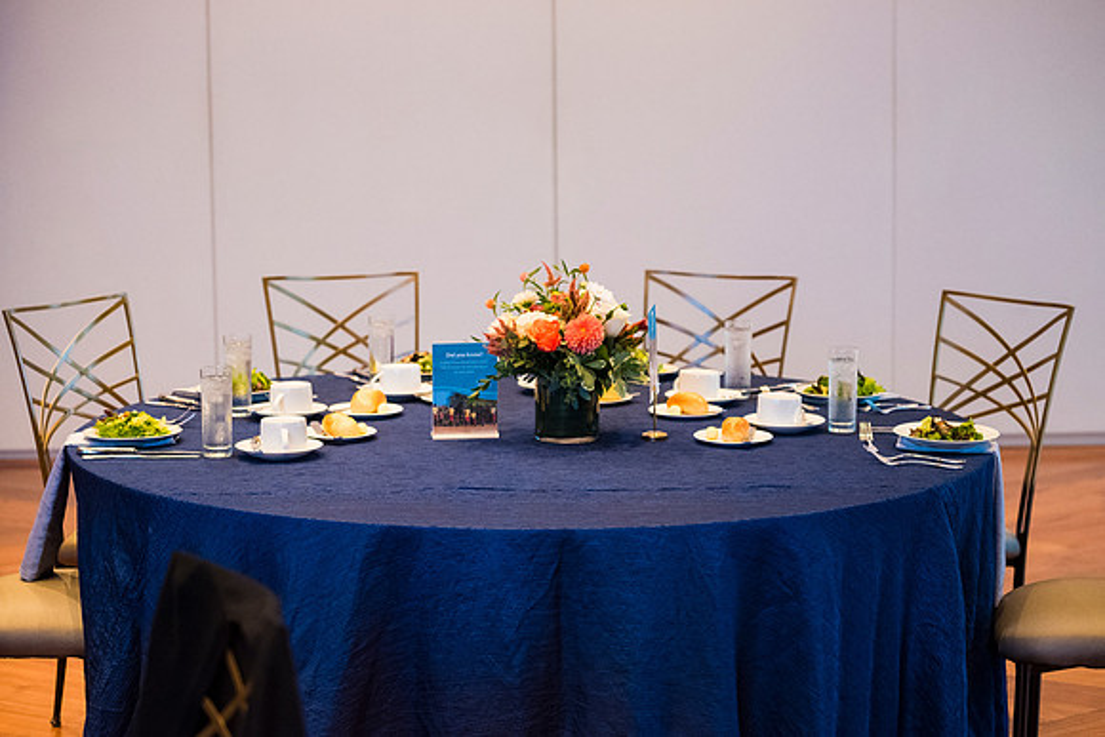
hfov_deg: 28.8
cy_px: 368
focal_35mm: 70
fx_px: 2149
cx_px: 552
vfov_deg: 19.5
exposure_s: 1/160
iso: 5600
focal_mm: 70
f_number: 2.8
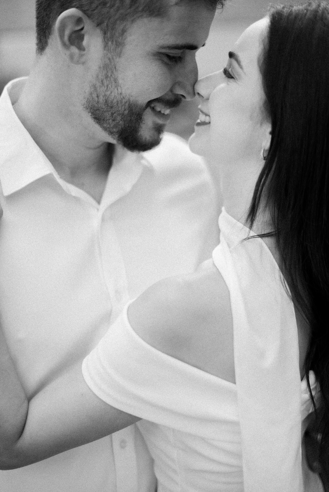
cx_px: 164
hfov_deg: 27.0
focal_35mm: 50
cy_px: 246
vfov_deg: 39.6
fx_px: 685
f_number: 1.6
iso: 125
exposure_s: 1/160
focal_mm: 50
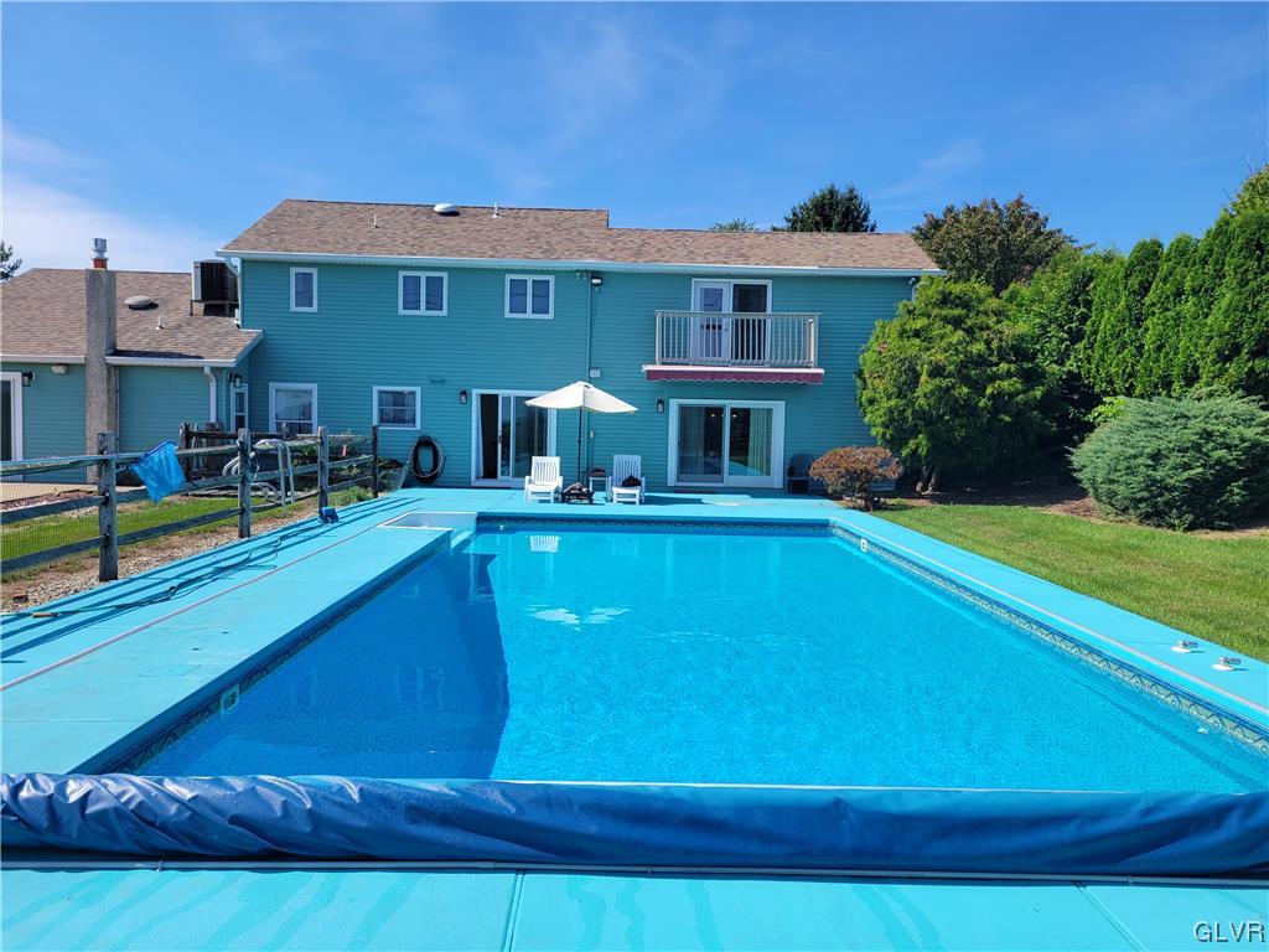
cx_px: 634
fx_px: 953
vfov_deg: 53.1
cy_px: 476
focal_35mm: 26
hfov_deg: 67.3
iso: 40
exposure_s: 1/2296
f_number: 1.8
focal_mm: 5.4
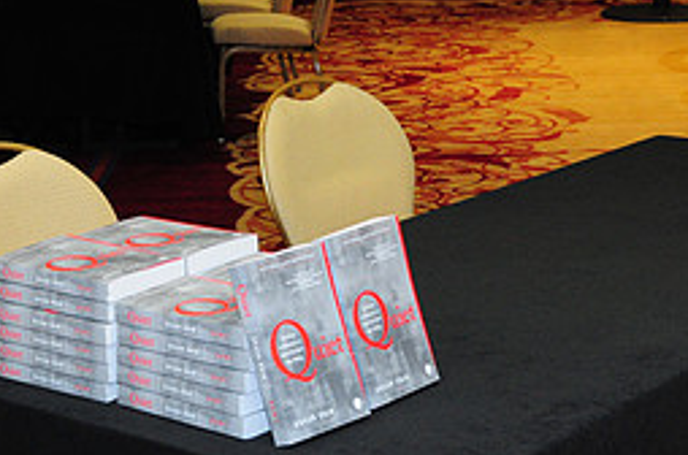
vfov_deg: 14.1
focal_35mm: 96
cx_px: 339
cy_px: 139
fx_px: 1830
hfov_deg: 21.3
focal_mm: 28
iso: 1600
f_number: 7.1
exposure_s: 1/60
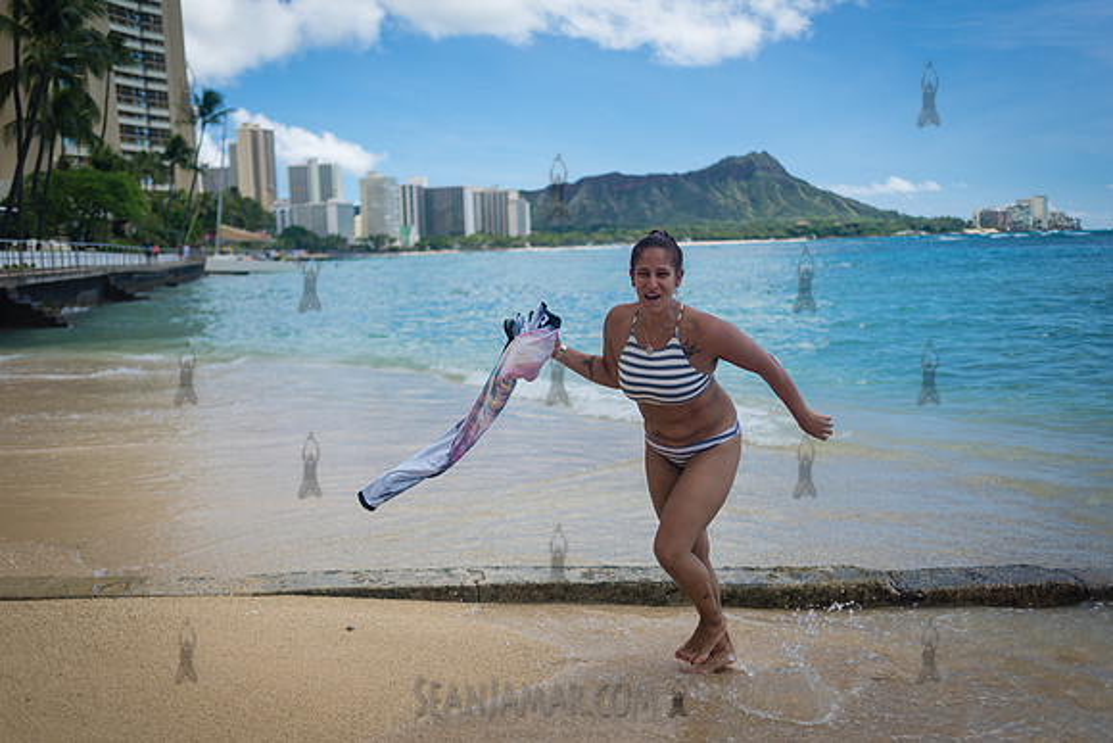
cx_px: 556
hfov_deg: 54.4
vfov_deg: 37.9
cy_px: 372
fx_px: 1082
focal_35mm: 35
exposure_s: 1/1600
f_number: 2.5
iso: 100
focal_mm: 35
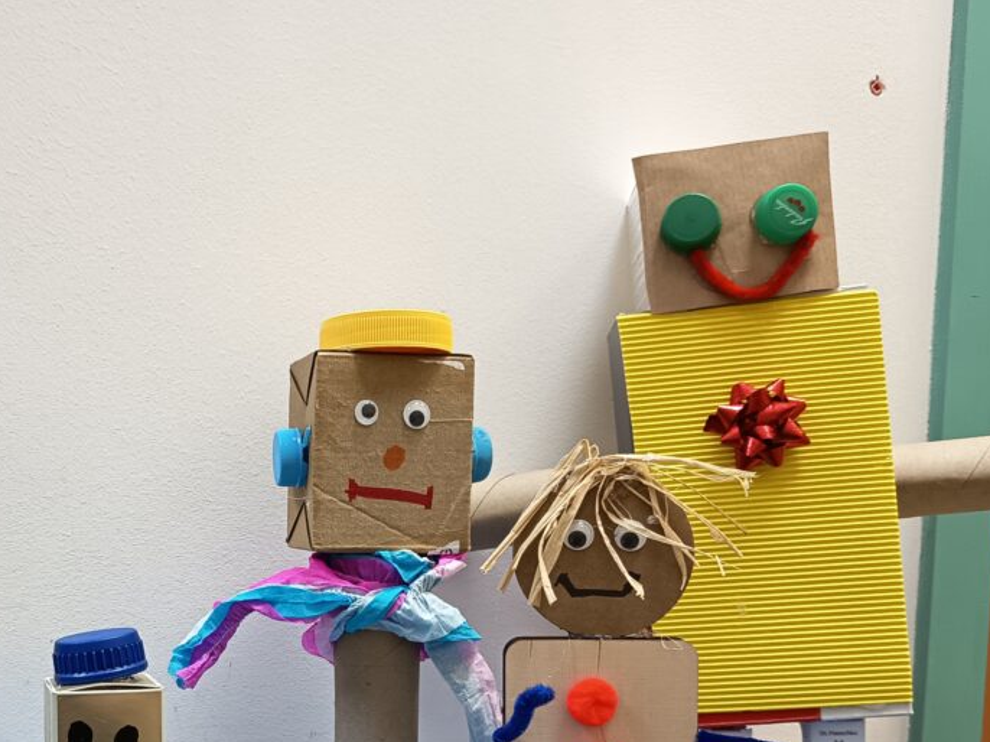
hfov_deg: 43.1
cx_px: 225
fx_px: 1201
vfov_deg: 33.3
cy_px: 601
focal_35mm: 42
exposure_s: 1/50
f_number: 1.7
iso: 364
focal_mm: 5.27
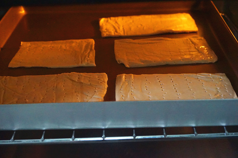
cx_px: 119
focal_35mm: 50
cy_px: 79
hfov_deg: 40.0
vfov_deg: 27.2
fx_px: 327
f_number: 5.6
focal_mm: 33
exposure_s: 1/80
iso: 5000
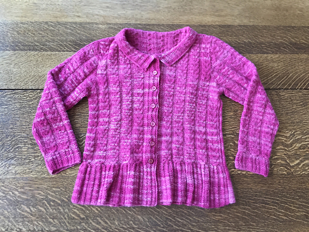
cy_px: 116
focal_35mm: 29
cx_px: 154
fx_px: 259
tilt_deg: -76.7
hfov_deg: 61.7
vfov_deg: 48.2
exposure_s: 1/30
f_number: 2.2
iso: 80
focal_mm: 4.15
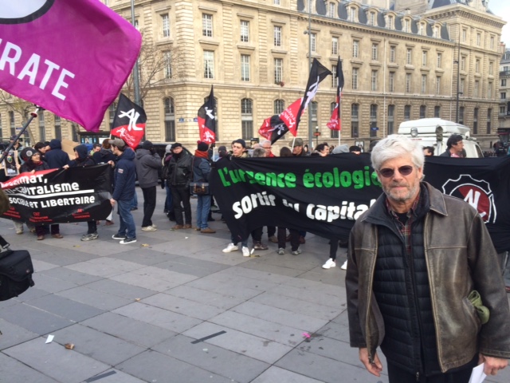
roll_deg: +2.8
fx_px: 427
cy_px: 192
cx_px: 255
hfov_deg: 61.7
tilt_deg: -6.6
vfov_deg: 48.2
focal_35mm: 29
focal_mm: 4.15
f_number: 2.2
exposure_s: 1/441
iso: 32
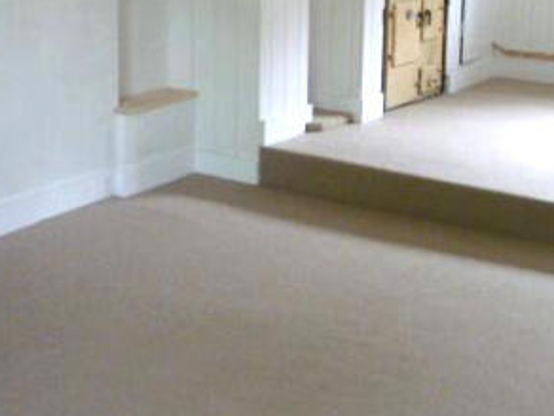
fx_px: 928
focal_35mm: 58
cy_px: 75
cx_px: 314
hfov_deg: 33.2
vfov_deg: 24.8
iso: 320
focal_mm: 5.2
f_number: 3.3
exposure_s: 1/30
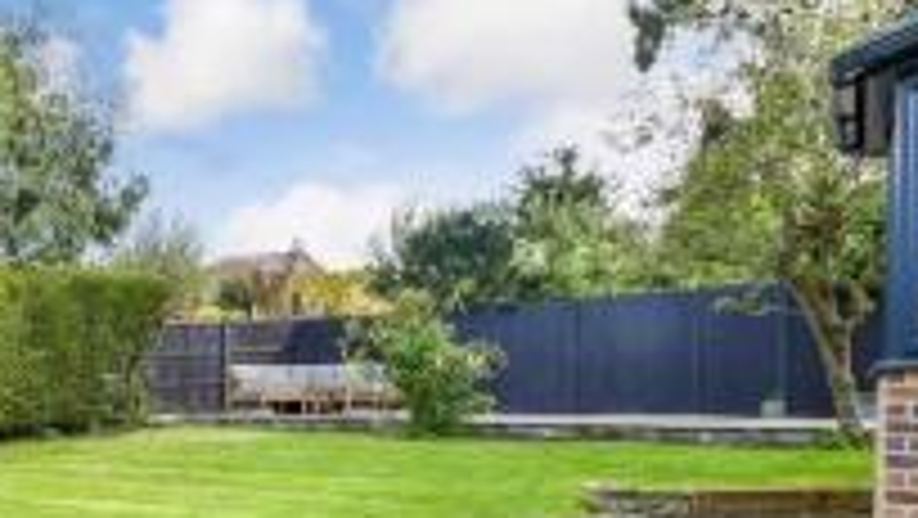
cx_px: 104
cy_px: 417
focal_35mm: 61
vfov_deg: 19.6
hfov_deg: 32.7
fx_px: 1486
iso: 160
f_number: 8
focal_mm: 17
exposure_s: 1/125
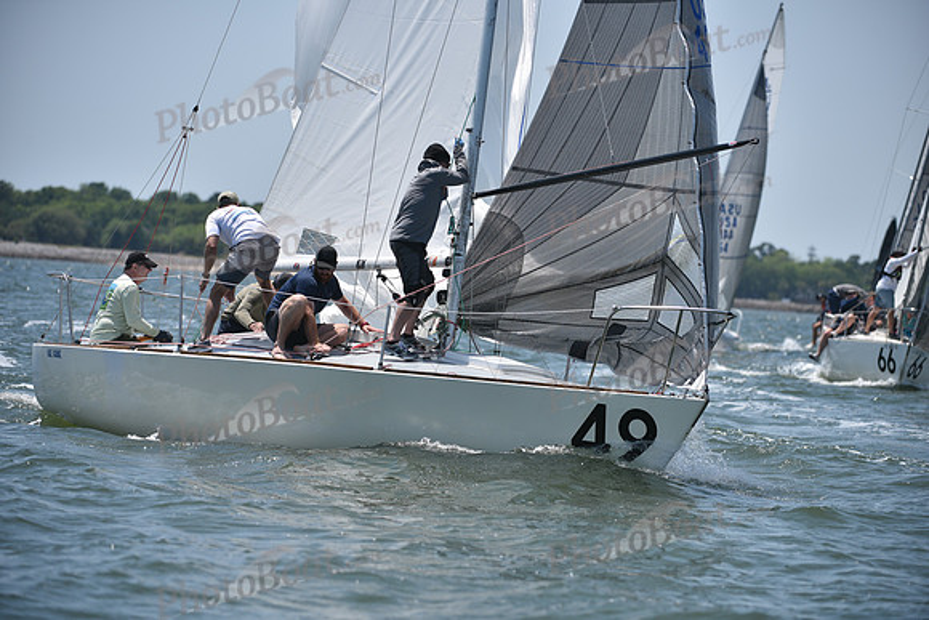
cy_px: 310
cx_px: 464
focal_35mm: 200
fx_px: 5162
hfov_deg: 10.3
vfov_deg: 6.9
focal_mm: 200
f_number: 4.5
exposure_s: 1/1250
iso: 100
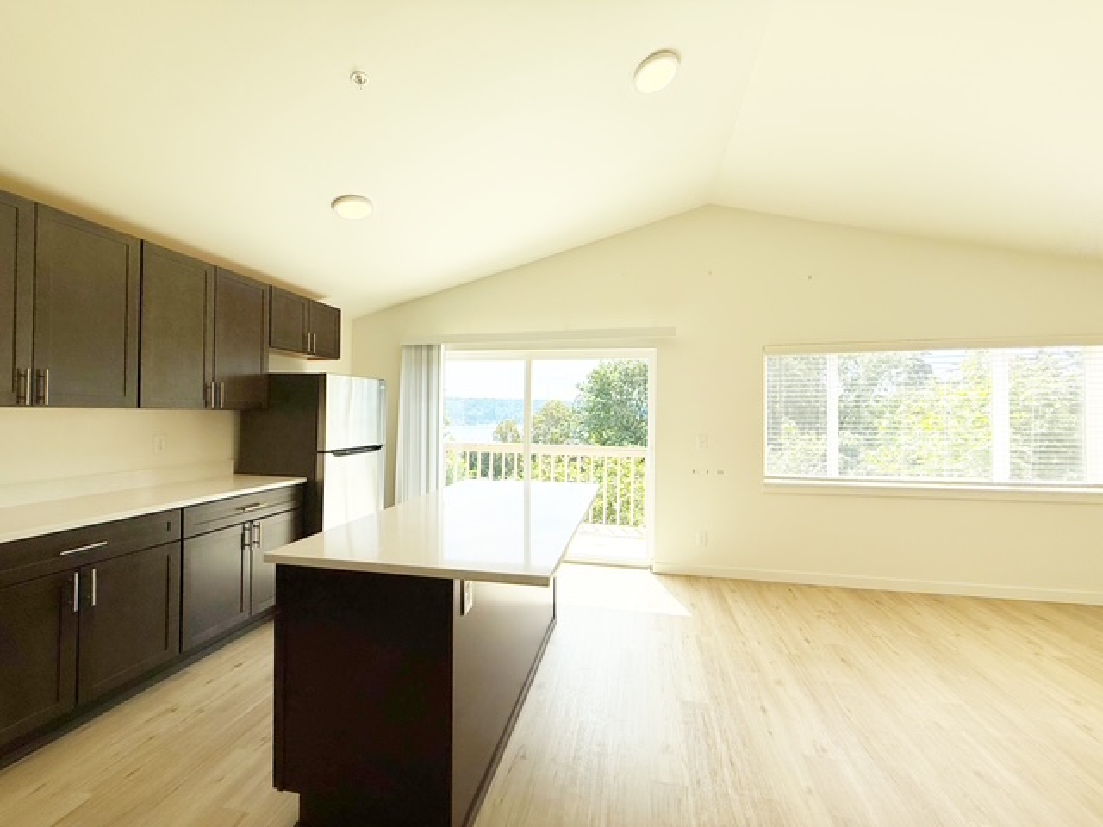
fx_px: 446
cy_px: 414
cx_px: 552
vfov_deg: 85.7
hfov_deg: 102.1
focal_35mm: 14
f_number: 2.2
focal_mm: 2.22
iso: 64
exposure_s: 1/841
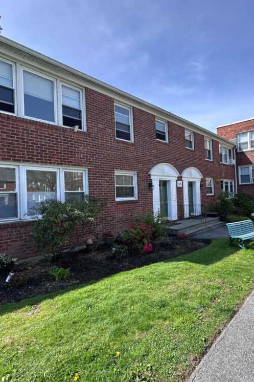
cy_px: 193
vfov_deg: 84.0
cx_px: 167
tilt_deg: +1.1
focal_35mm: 20
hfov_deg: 60.6
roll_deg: +3.1
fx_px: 212
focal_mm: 2.22
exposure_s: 1/537
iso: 40
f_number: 2.2
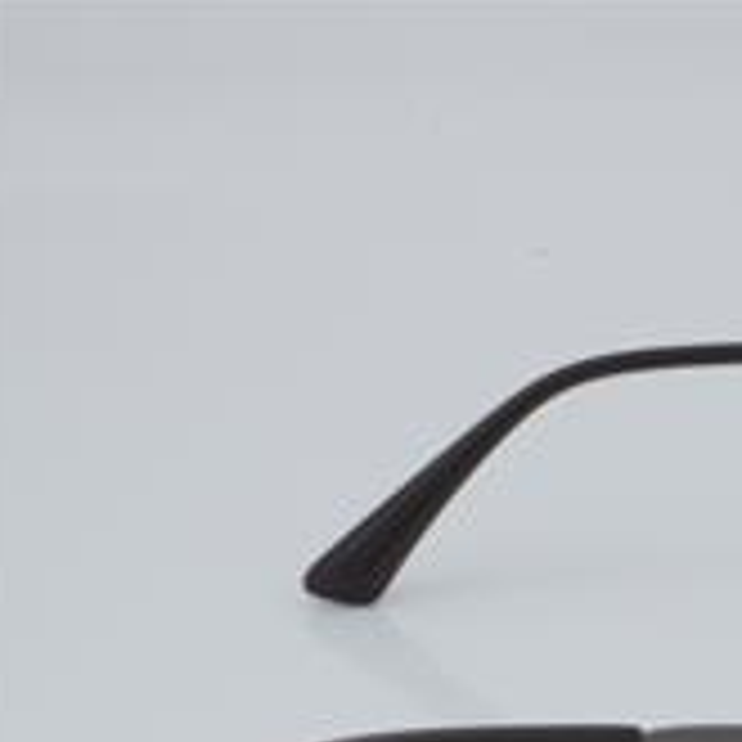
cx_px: 872
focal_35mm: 154
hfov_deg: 11.1
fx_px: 3735
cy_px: 589
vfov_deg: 11.3
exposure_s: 1/3
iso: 100
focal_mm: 50
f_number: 32
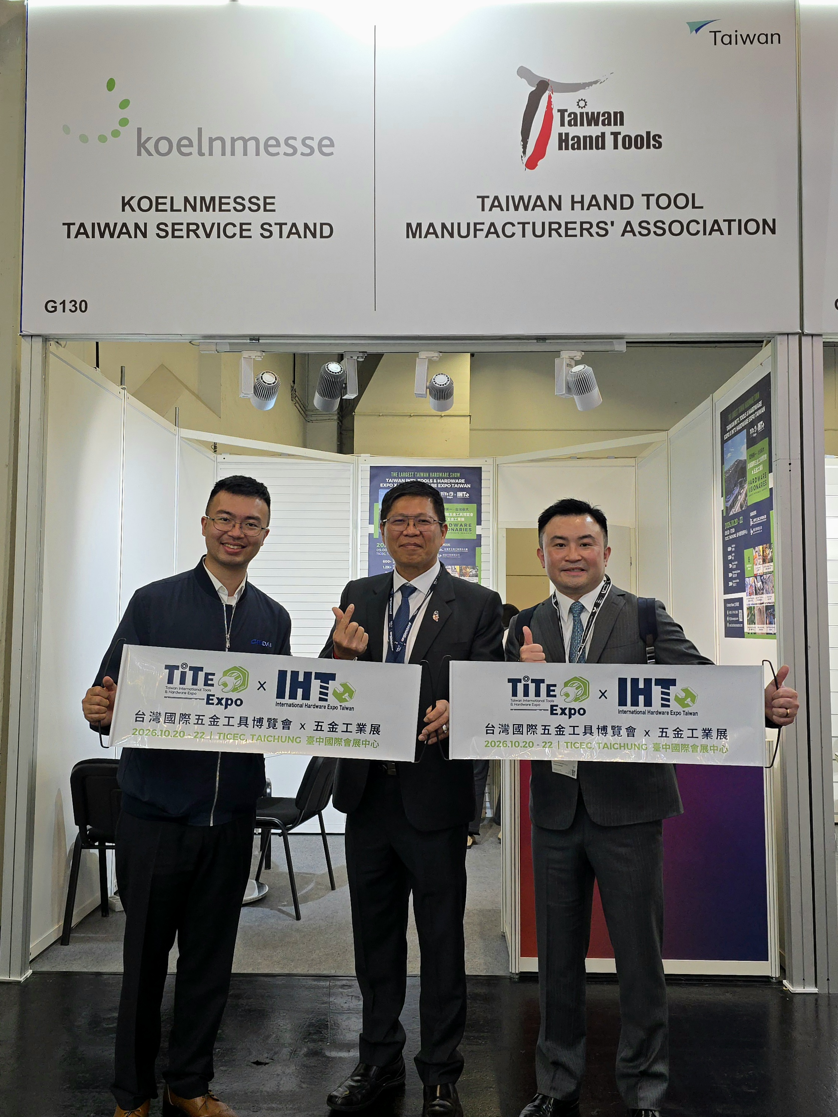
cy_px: 558
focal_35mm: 23
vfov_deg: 73.9
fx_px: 742
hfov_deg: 58.9
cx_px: 419
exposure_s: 1/101
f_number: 1.7
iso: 100
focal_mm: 6.3
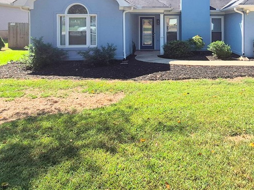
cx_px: 185
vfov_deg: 48.9
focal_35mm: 26
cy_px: 29
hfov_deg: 64.0
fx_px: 191
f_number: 2.2
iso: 40
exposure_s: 1/1608
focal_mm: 1.74
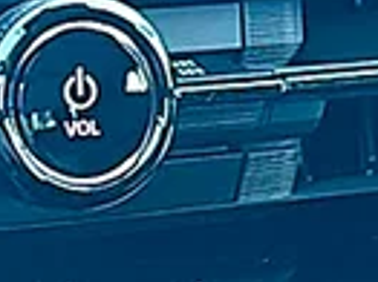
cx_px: 95
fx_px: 2106
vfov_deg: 7.5
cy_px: 470
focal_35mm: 193
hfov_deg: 10.2
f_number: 1.78
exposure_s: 1/75
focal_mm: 6.86
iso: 200
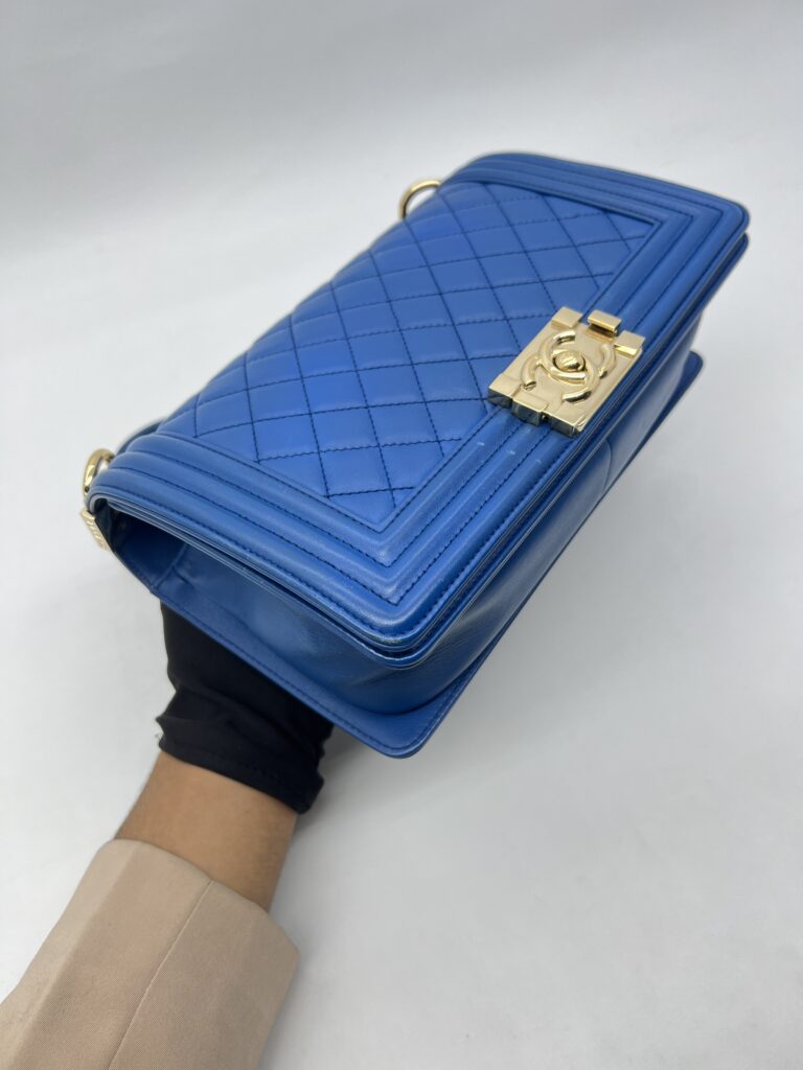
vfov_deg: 67.3
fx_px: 804
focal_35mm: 26
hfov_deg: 53.1
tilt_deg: -50.0
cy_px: 535
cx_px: 402
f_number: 1.5
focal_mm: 5.7
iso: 40
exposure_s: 1/100
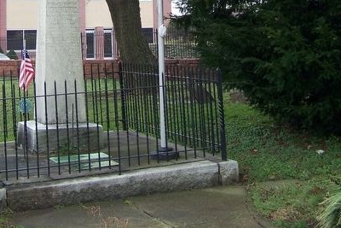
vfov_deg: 16.2
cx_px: 116
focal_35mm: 79
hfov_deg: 25.5
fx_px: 749
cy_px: -83
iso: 64
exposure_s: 1/80
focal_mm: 6.3
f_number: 2.8
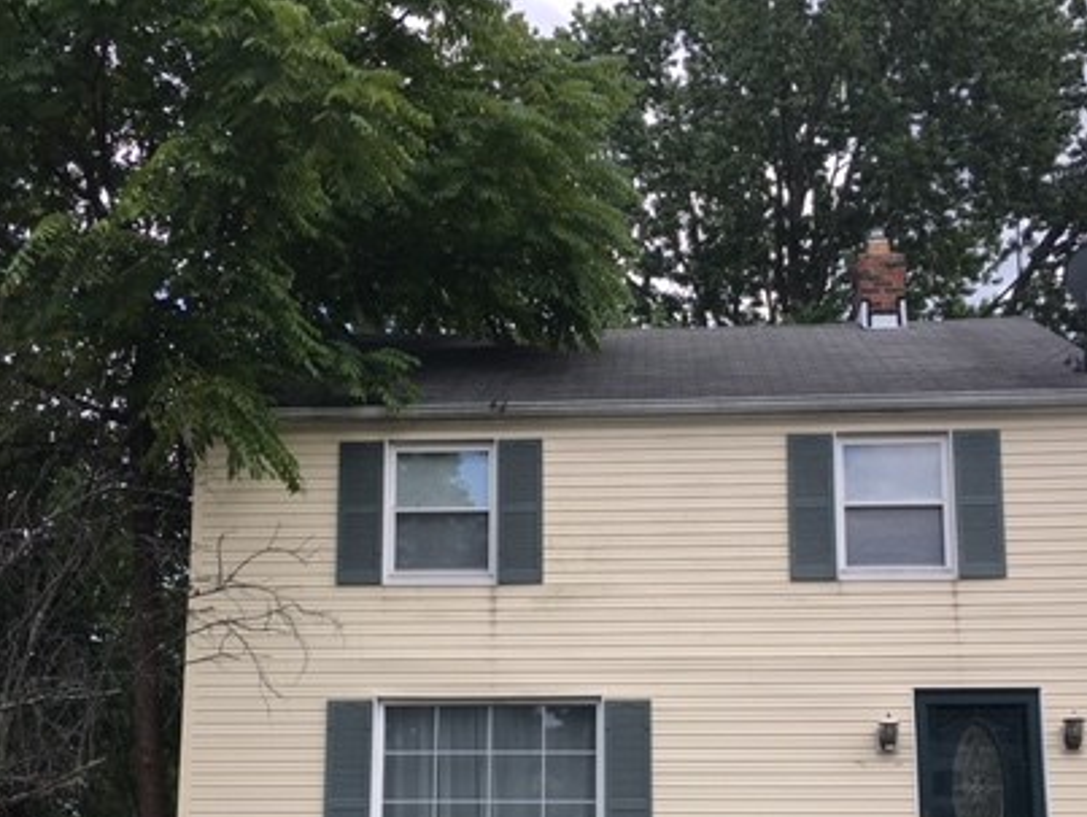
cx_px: 558
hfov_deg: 41.2
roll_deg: -0.5
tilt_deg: +10.1
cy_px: 642
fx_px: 1446
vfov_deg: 30.9
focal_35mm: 46
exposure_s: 1/574
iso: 25
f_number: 2.2
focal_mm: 4.15
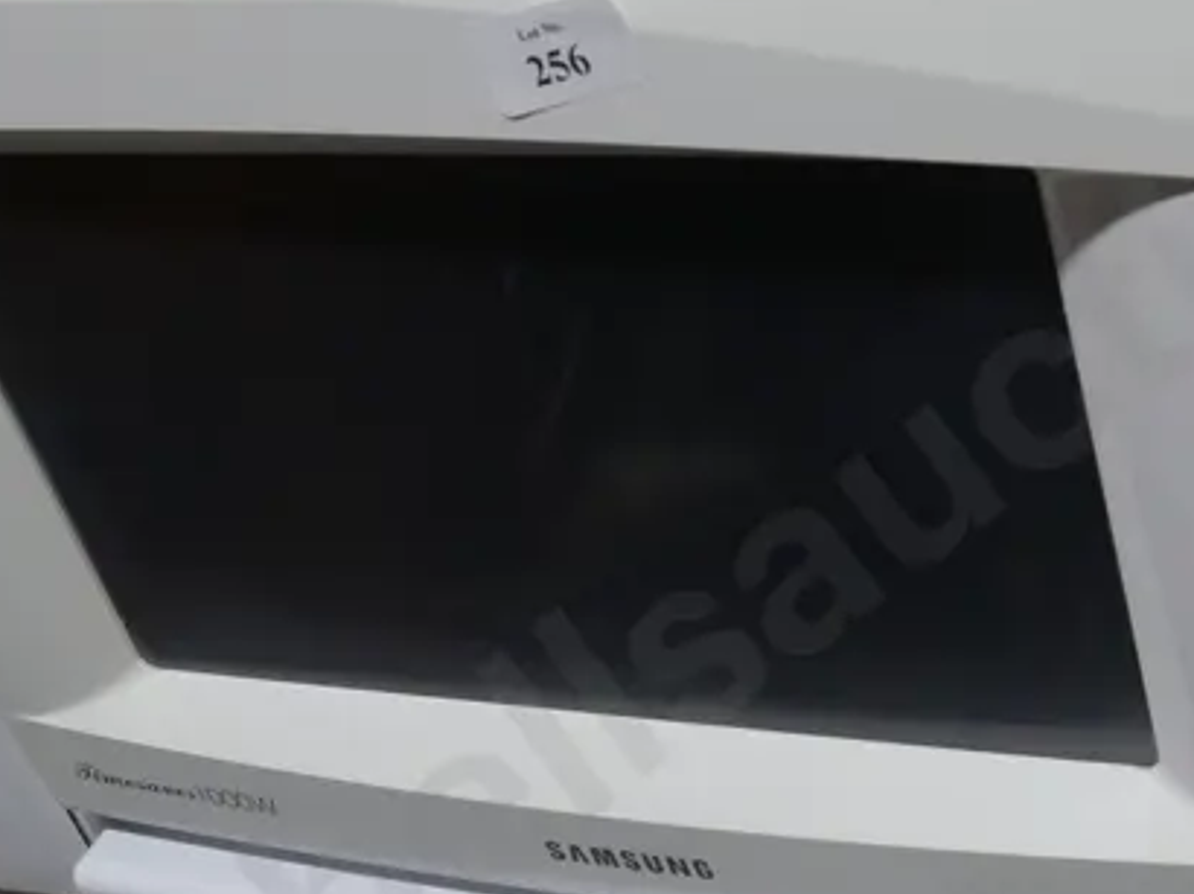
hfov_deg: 27.3
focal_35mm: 70
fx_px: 2413
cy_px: 472
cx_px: 941
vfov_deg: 21.0
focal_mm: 14
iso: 400
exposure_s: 1/60
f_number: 7.1
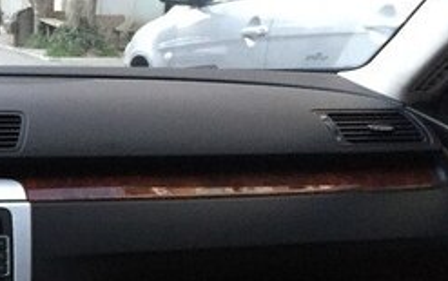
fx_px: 1002
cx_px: -62
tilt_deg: -17.4
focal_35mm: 82
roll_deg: -0.6
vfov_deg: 15.4
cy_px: 331
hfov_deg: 23.4
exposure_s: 1/17
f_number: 2.2
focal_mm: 4.15
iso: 250
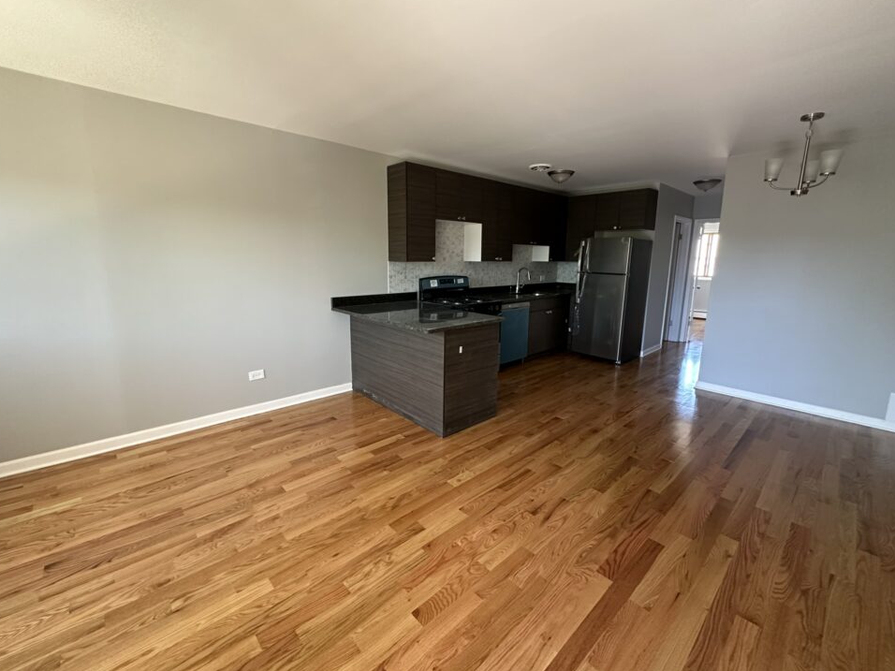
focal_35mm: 15
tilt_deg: -10.0
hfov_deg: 98.2
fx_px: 388
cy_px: 323
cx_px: 450
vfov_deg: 81.7
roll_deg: -0.9
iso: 320
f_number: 2.2
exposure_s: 1/71
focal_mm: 2.22
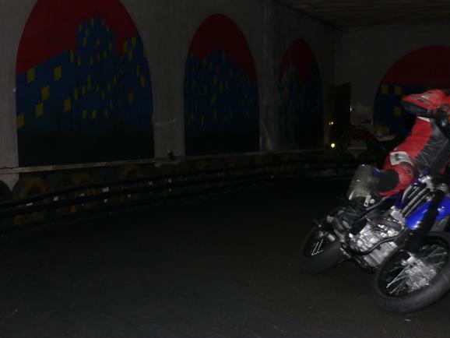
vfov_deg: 23.6
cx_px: 311
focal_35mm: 62
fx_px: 806
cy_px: 224
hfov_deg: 30.9
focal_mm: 7.4
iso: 100
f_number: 2.8
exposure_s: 1/30
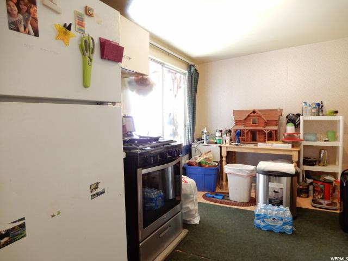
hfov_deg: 71.6
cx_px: 174
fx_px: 241
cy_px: 130
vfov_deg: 56.8
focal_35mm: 24
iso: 400
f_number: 3.4
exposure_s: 1/15
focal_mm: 4.3
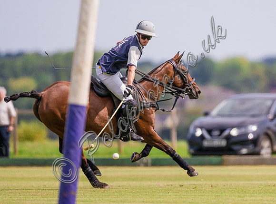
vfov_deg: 1.9
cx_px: 194
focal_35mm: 788
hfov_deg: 2.5
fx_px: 6250
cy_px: 103
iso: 400
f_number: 4
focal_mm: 500
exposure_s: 1/3200
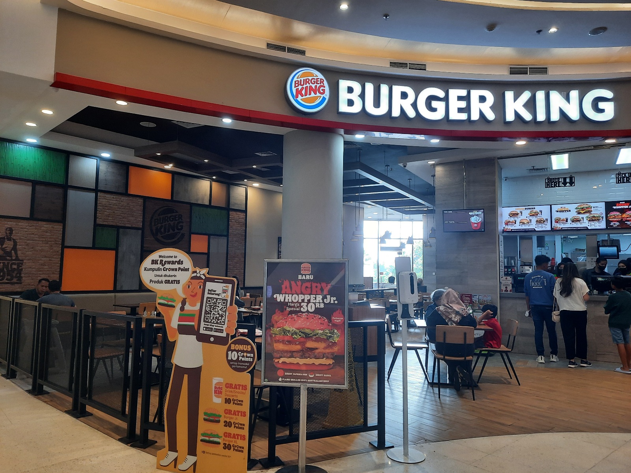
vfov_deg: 54.9
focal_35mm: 25
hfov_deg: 69.4
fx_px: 456
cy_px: 236
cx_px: 316
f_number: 2
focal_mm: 4.6
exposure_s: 1/50
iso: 125
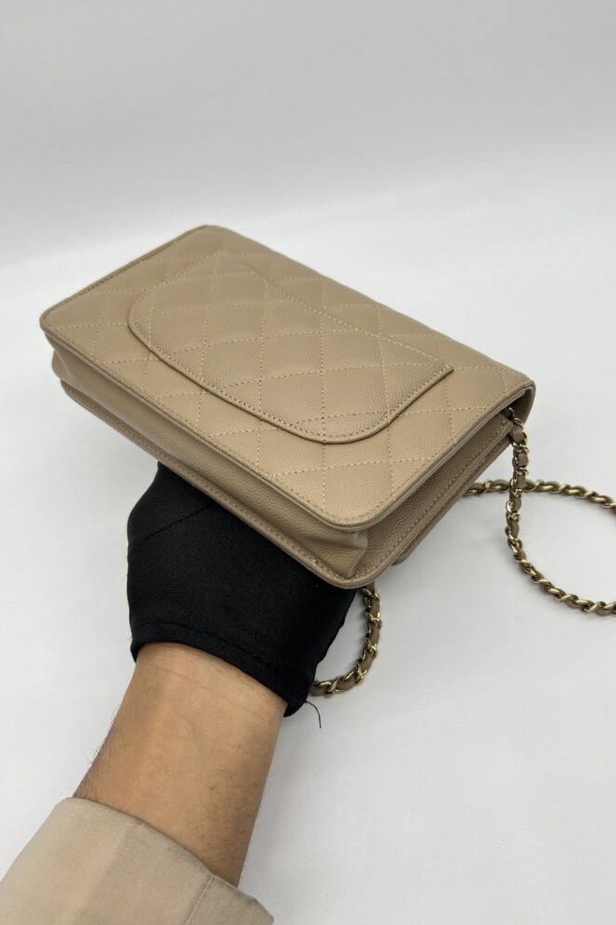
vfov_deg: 65.5
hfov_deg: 46.4
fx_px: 719
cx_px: 328
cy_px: 458
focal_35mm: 28
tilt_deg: -49.4
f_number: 1.5
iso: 32
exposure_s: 1/105
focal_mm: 5.7
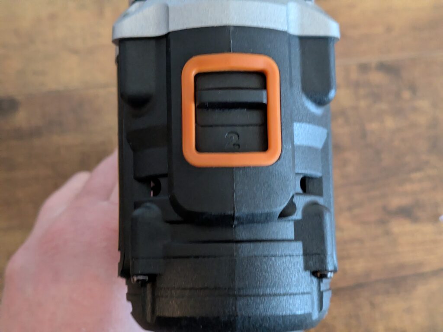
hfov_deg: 37.5
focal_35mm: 51
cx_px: 222
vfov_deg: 28.6
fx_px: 653
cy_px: 166
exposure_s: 1/16.7
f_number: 1.89
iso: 575
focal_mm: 5.43
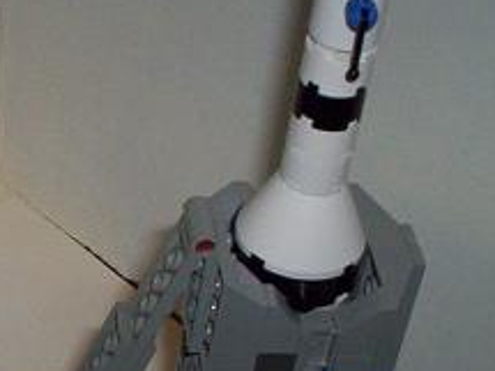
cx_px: -142
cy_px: 271
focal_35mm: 110
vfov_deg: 13.4
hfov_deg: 16.9
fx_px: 1572
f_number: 4.5
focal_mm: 4.99
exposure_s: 1/60
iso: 140
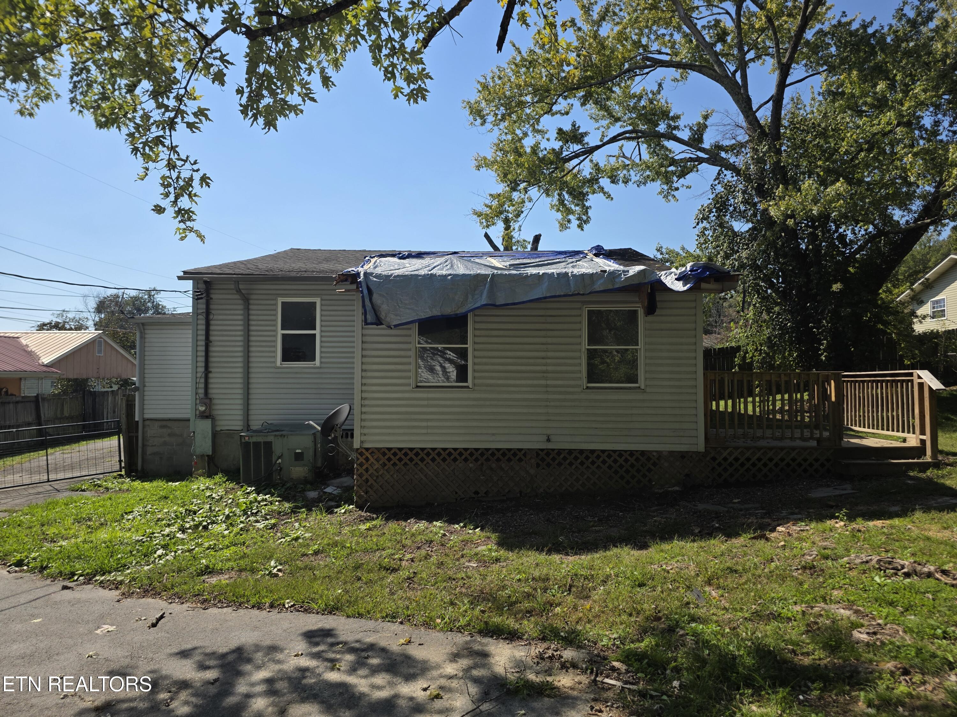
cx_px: 478
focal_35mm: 23
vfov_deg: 58.9
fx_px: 636
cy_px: 358
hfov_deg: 73.9
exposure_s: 1/5296
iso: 80
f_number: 1.7
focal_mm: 6.3
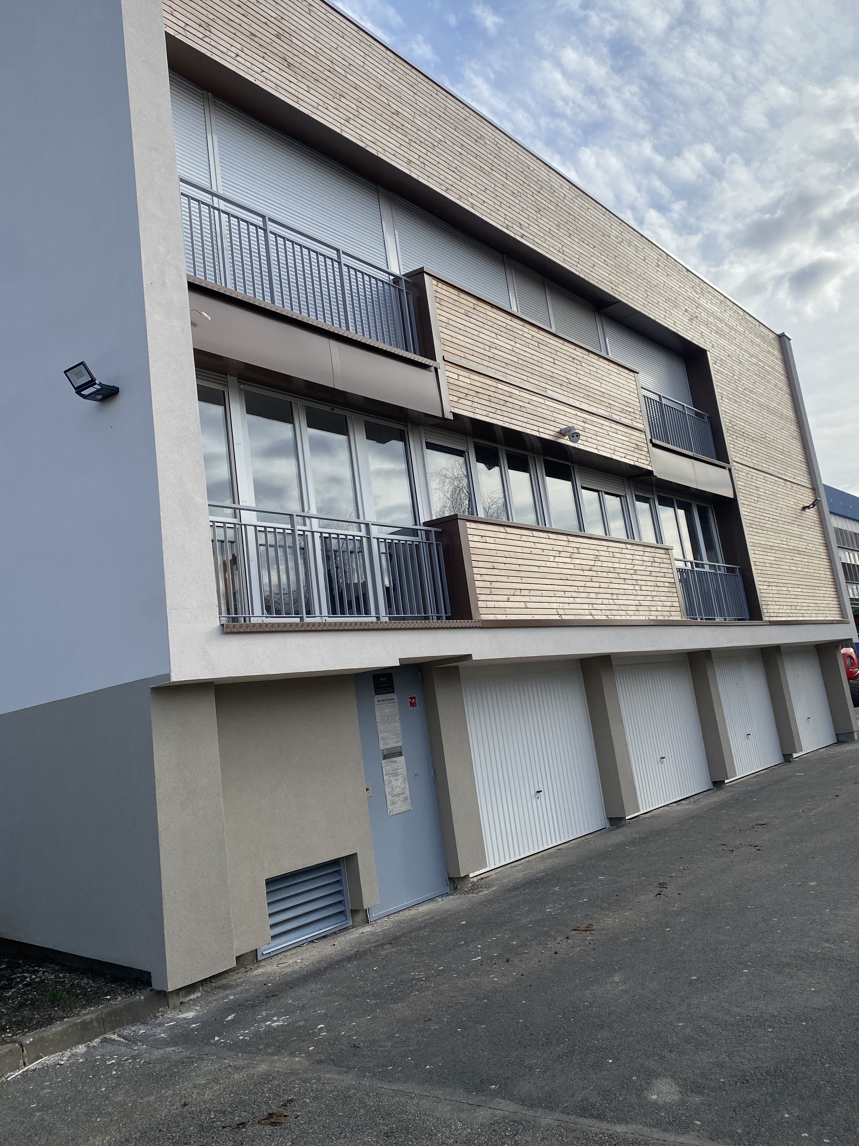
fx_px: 960
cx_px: 471
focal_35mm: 29
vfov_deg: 61.5
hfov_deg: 48.2
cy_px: 510
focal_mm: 4.25
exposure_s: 1/3610
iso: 32
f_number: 1.8
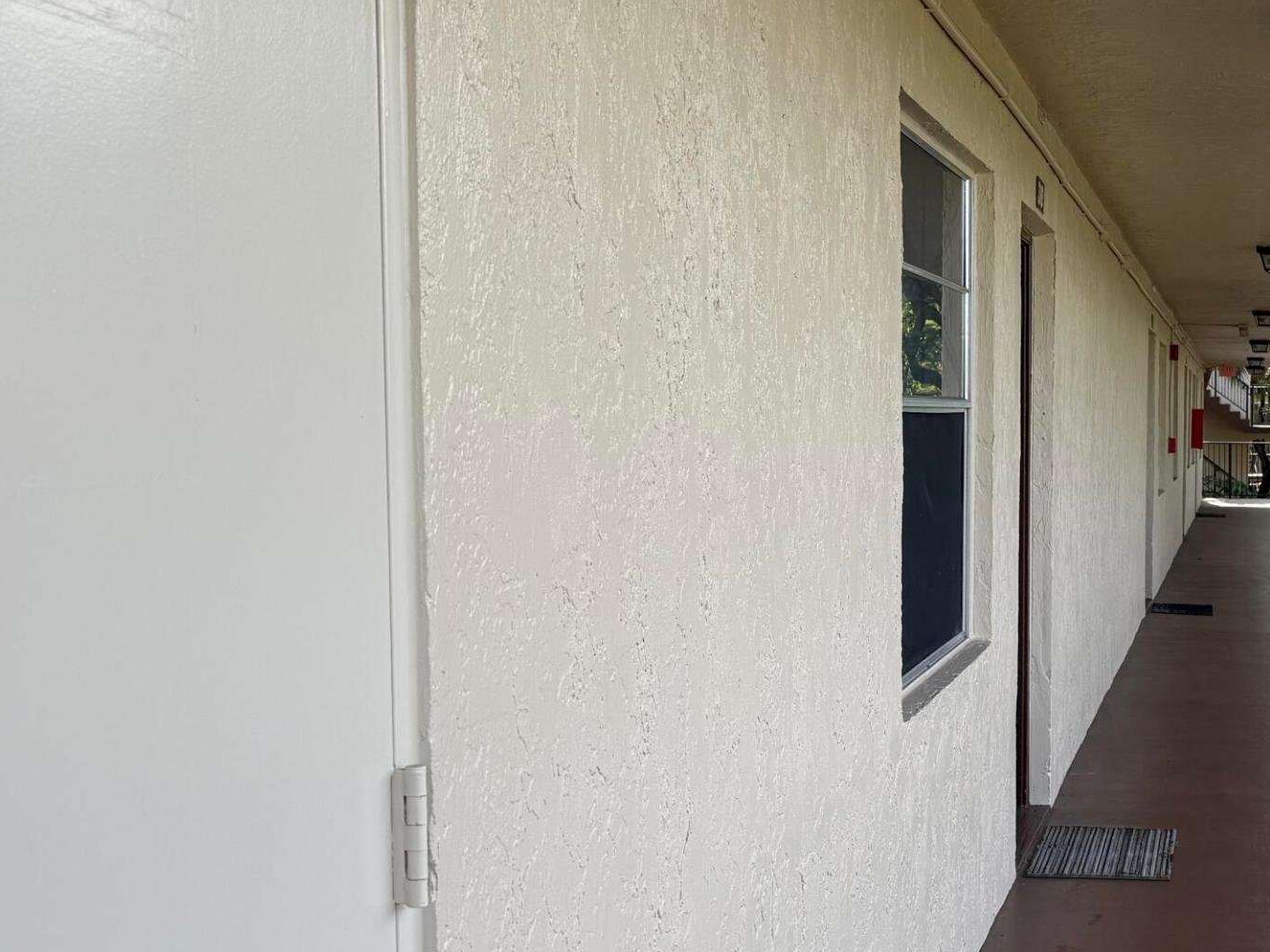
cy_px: 593
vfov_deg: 28.5
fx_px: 1871
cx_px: 1227
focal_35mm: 51
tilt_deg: -5.7
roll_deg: -1.0
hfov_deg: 34.6
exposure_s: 1/780
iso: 80
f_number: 1.78
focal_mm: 6.76
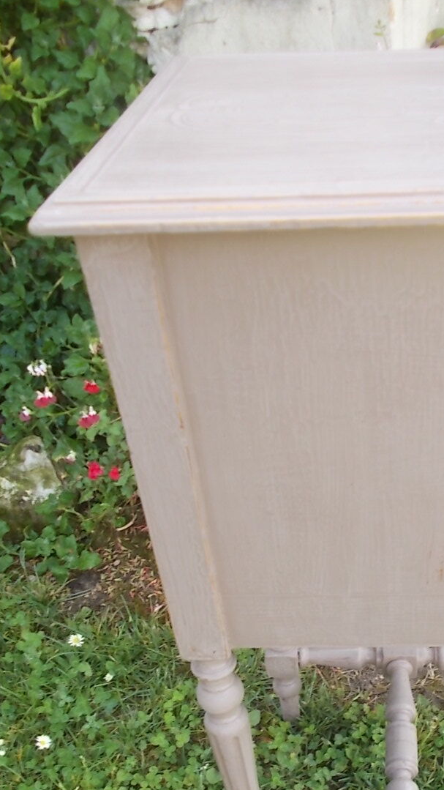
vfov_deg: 47.5
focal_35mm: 42
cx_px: 363
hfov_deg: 27.7
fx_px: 879
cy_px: 535
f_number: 3.2
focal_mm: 4.6
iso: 80
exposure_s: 1/80
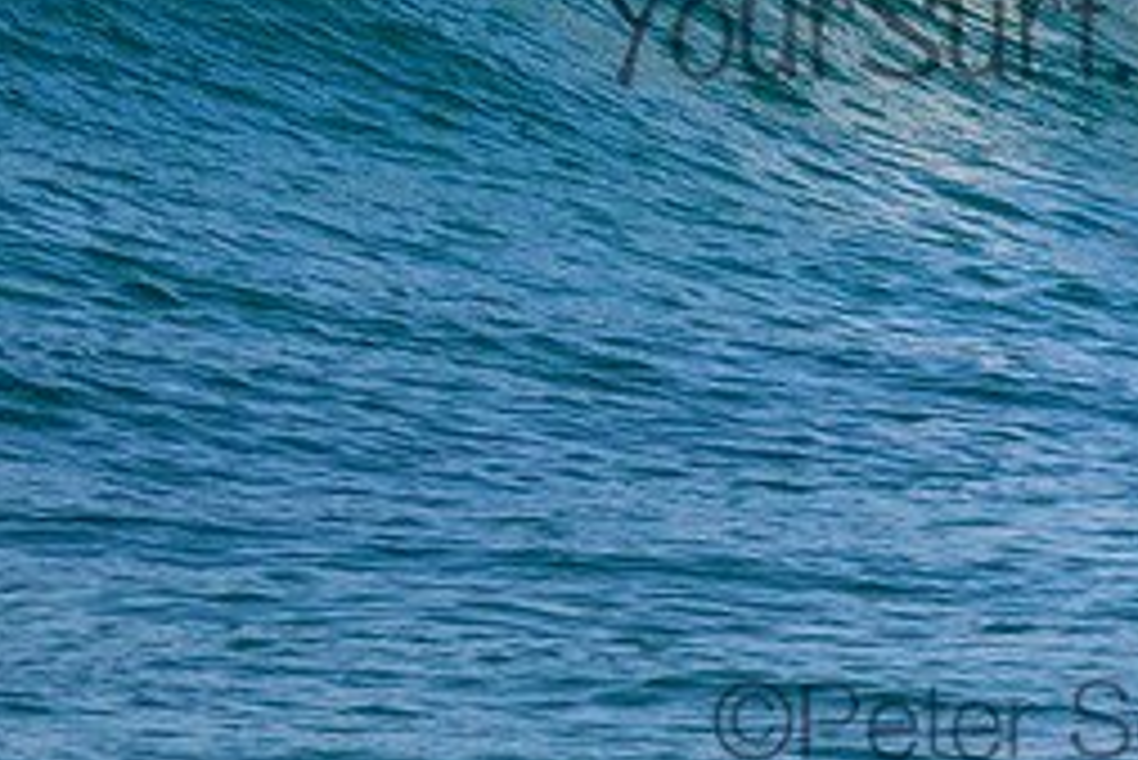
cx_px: 1062
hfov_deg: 1.1
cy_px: -25
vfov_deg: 0.7
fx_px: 58100
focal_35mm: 1837
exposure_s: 1/2000
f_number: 11
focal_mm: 800
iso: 2000
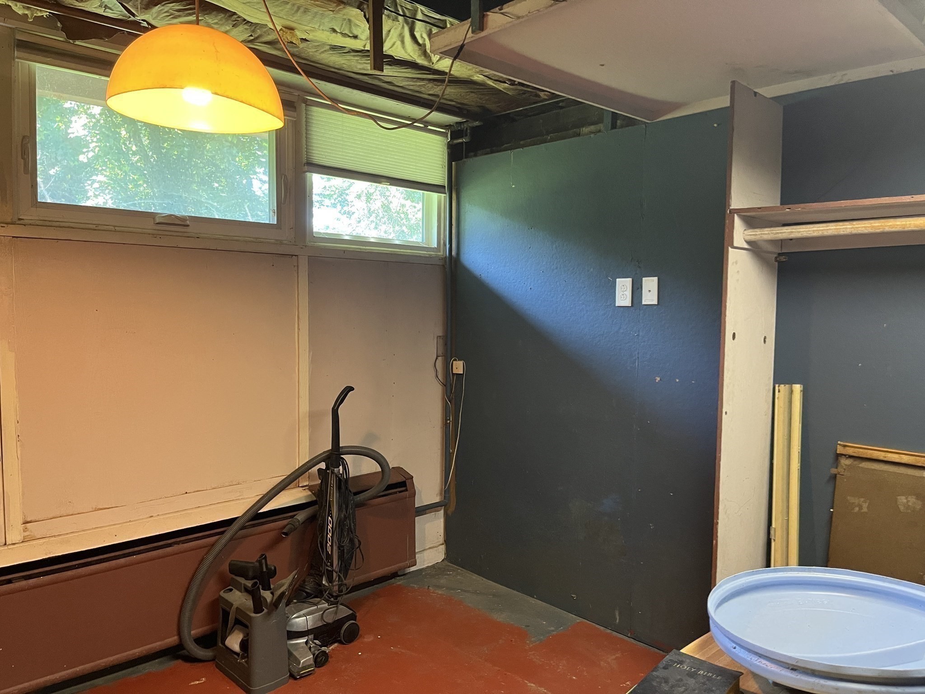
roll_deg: +0.0
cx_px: 462
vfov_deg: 53.1
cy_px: 347
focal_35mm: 26
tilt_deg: -3.9
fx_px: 695
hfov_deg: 67.3
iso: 400
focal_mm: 5.1
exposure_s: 1/60
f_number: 1.6
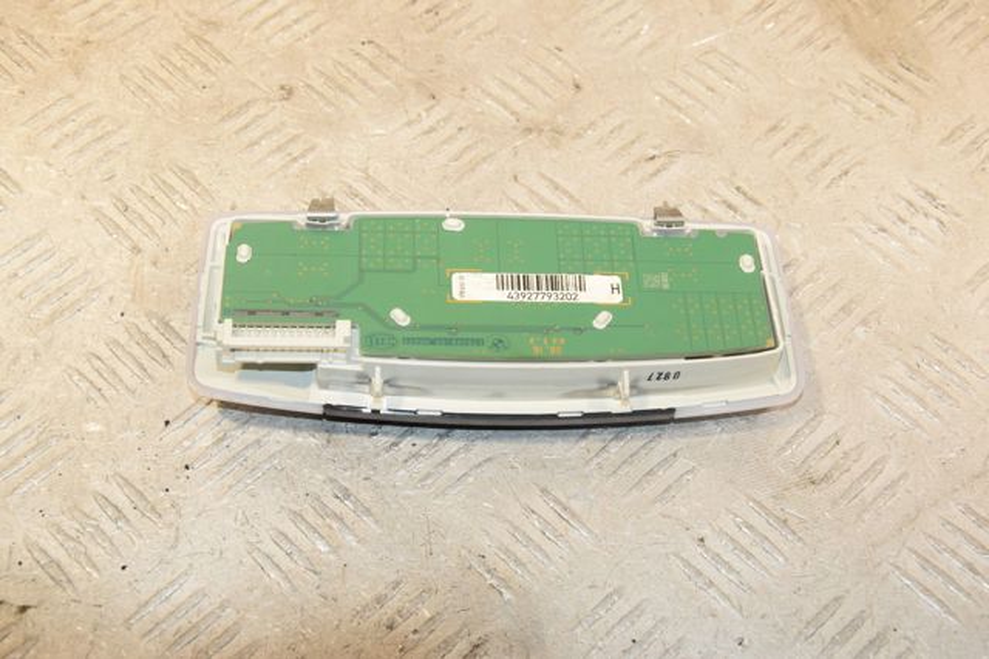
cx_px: 494
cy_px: 330
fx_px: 1730
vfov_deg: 21.5
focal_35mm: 63
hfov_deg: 31.9
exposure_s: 1/200
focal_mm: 42
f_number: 9
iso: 1600
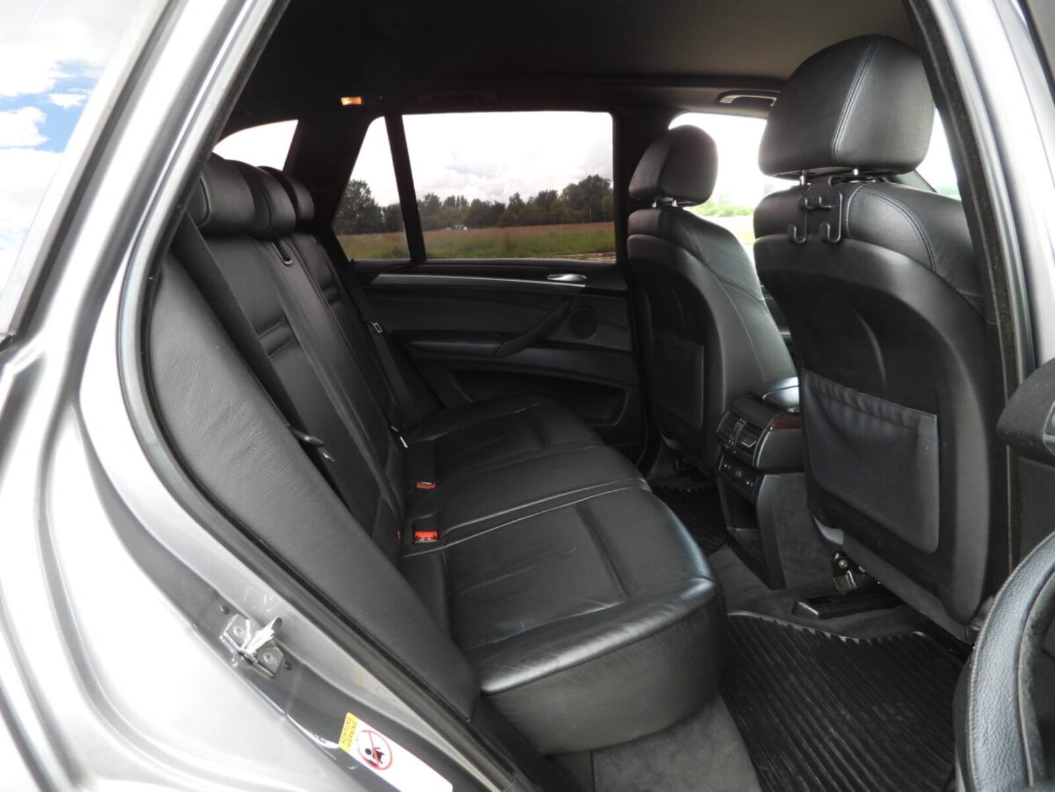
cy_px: 396
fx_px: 732
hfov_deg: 71.6
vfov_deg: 56.8
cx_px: 528
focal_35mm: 24
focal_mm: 4.3
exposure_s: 1/50
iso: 100
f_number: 2.8
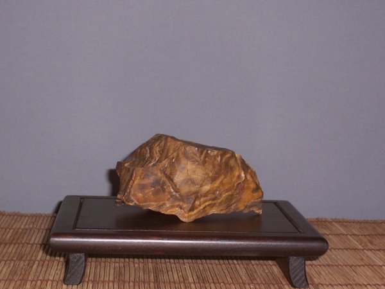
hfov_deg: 23.8
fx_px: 912
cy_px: 144
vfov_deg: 18.0
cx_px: 192
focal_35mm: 82
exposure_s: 1/90
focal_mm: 13.5
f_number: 4.1
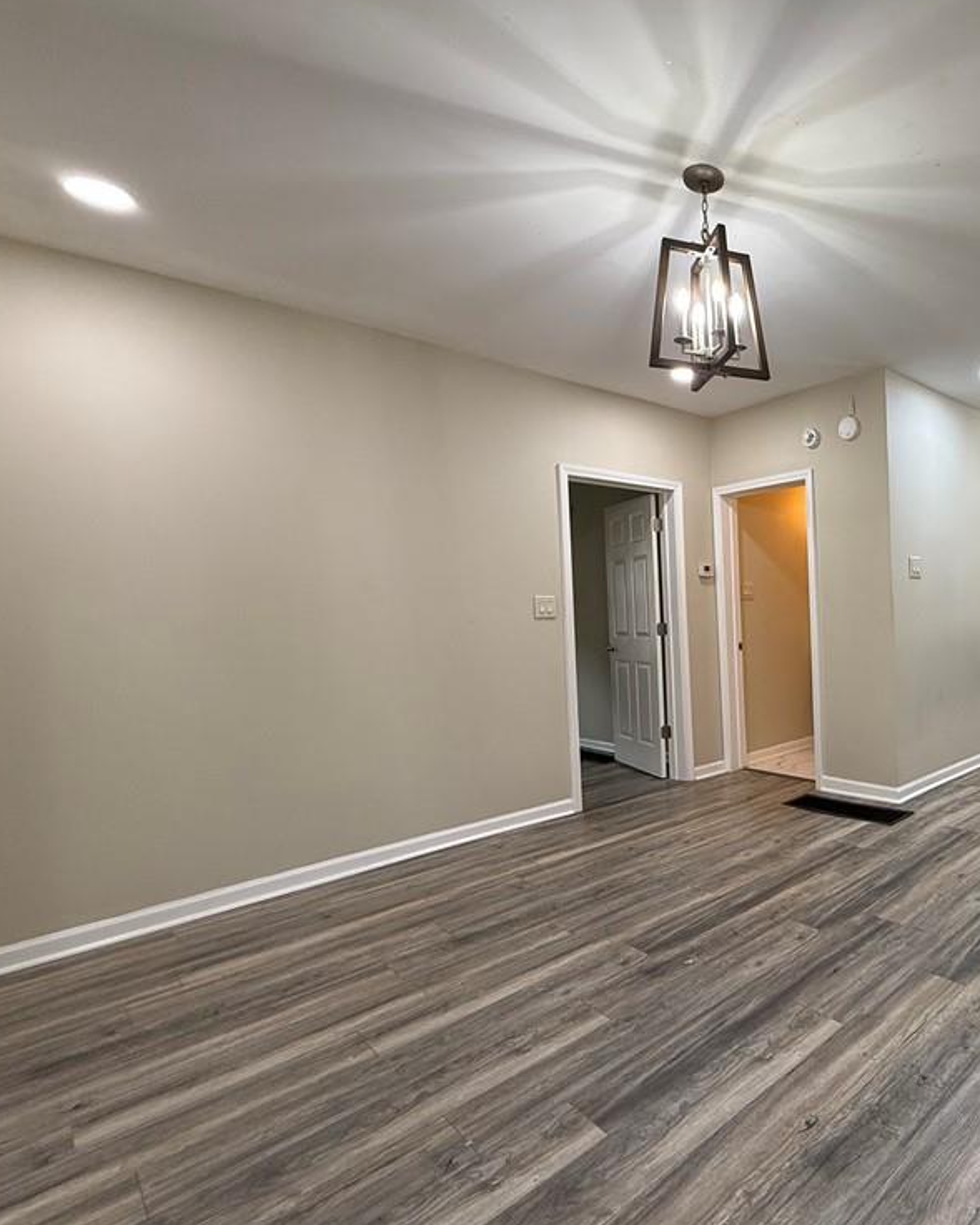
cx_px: 807
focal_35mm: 19
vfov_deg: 83.3
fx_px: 689
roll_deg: +1.5
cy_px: 621
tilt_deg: -0.9
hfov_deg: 63.6
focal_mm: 2.22
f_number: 2.2
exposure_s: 1/120
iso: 200
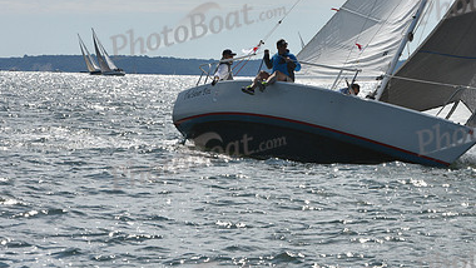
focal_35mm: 216
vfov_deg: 5.6
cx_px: 352
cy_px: 76
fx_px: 2727
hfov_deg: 10.0
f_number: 13
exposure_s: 1/1000
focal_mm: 135
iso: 320
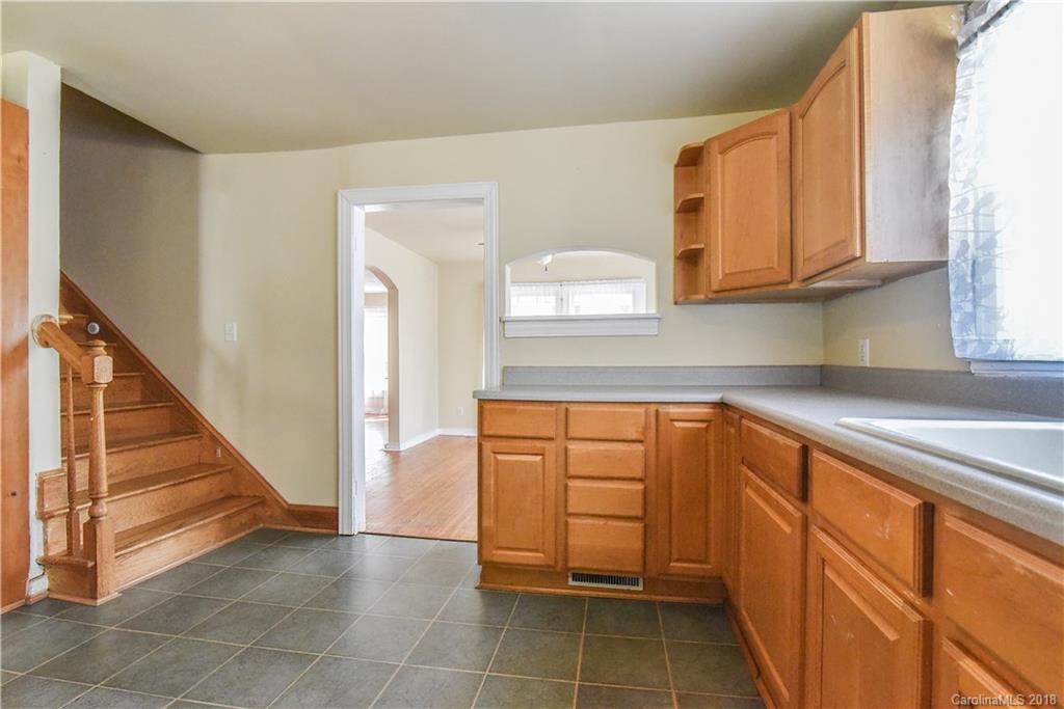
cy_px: 354
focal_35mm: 16
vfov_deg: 73.8
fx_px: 473
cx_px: 532
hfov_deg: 96.7
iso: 6400
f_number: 8
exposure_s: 1/250
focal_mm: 16
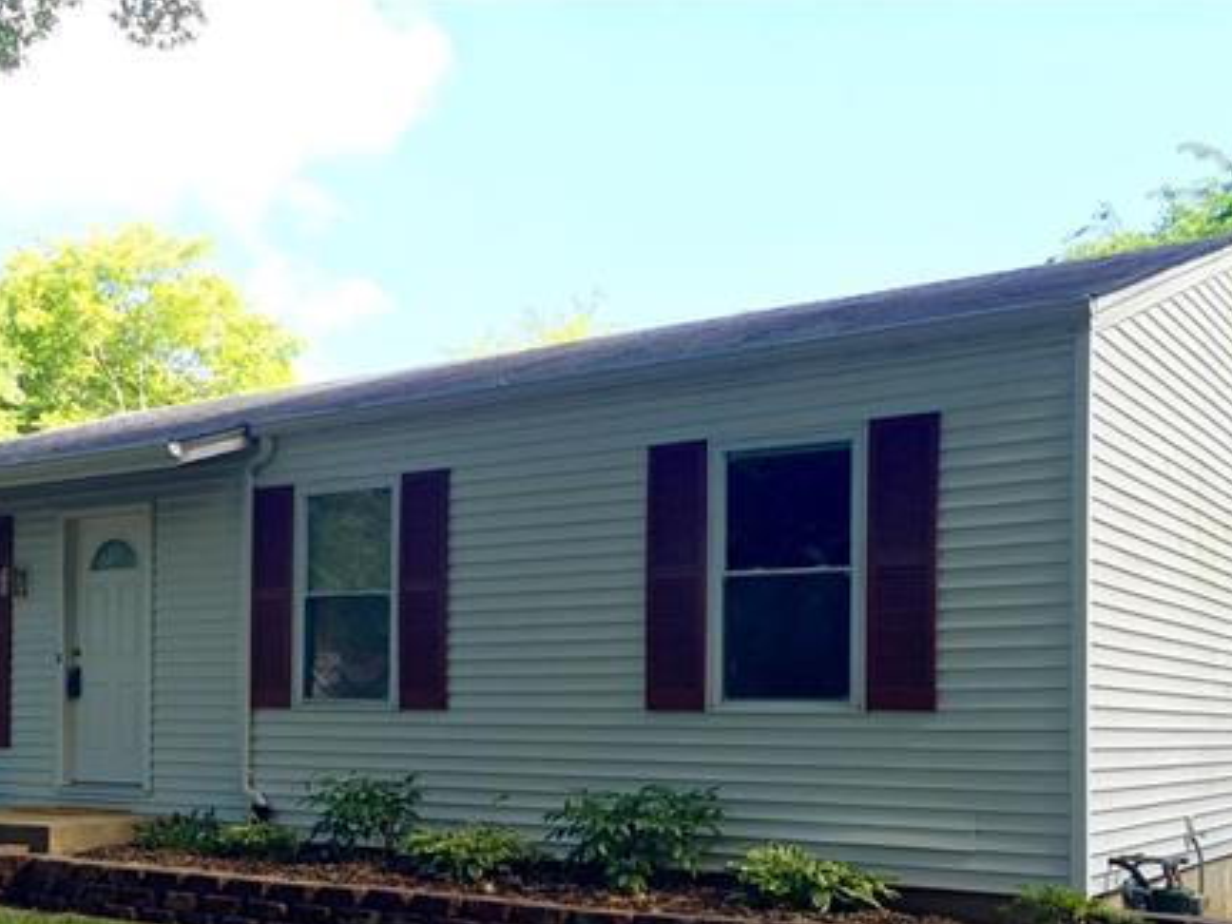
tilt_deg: +3.1
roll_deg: -0.2
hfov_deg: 43.6
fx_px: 1530
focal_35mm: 43
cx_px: 473
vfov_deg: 33.0
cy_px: 679
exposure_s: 1/120
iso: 25
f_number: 2.2
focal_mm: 4.15
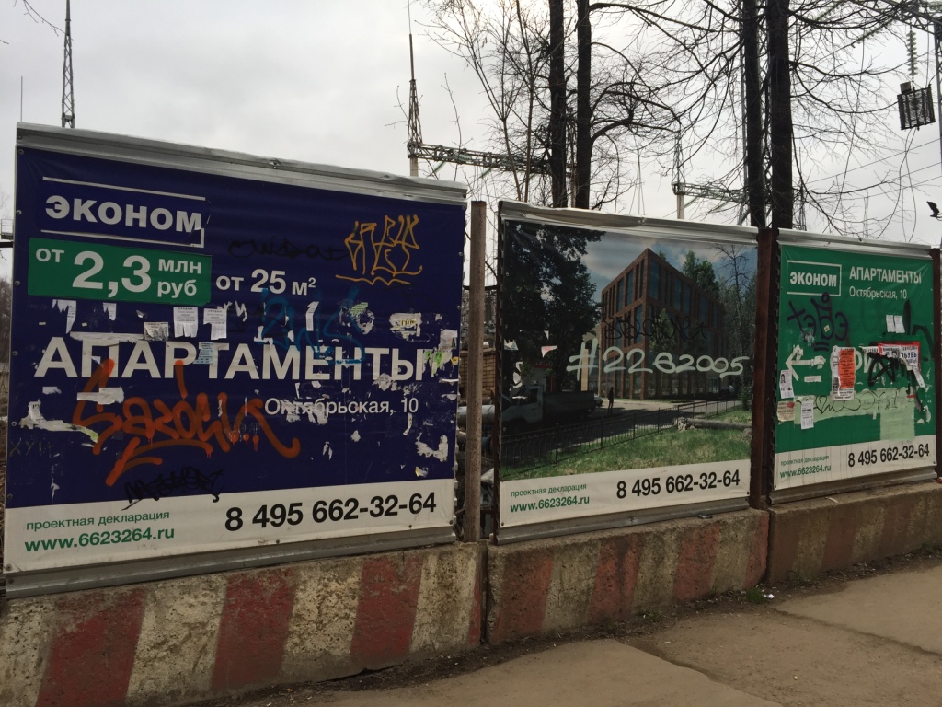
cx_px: 471
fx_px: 789
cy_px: 354
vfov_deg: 48.2
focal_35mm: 29
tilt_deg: +2.6
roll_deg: +0.8
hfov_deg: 61.7
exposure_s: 1/175
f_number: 2.2
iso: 32
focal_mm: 4.15
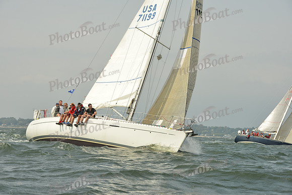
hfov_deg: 20.8
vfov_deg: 14.0
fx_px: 795
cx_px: 146
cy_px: 98
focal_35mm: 98
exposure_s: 1/1250
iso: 320
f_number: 9
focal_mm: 98
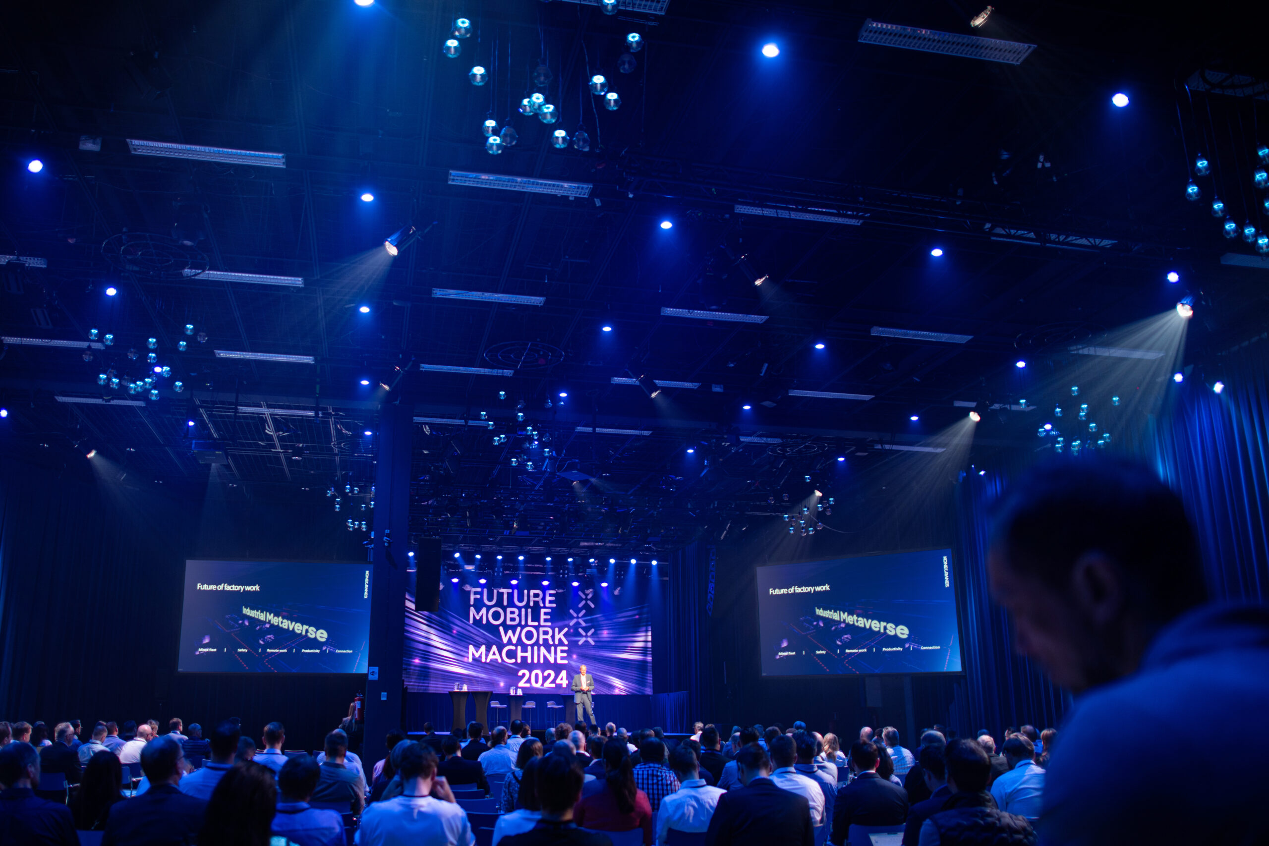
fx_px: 964
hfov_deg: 66.4
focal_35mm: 27
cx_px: 553
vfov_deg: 47.3
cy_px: 472
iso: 125
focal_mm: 24
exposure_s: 1/100
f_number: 1.6
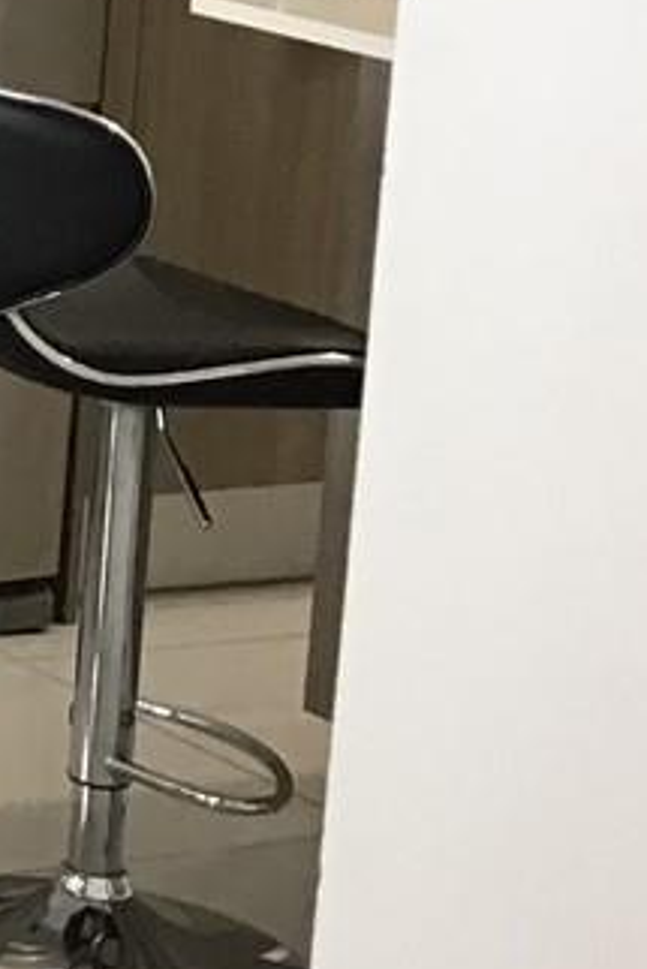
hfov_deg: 7.7
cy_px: -69
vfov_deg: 12.6
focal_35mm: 160
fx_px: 4308
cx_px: -1144
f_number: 2.4
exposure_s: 1/30
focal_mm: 3.3
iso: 64
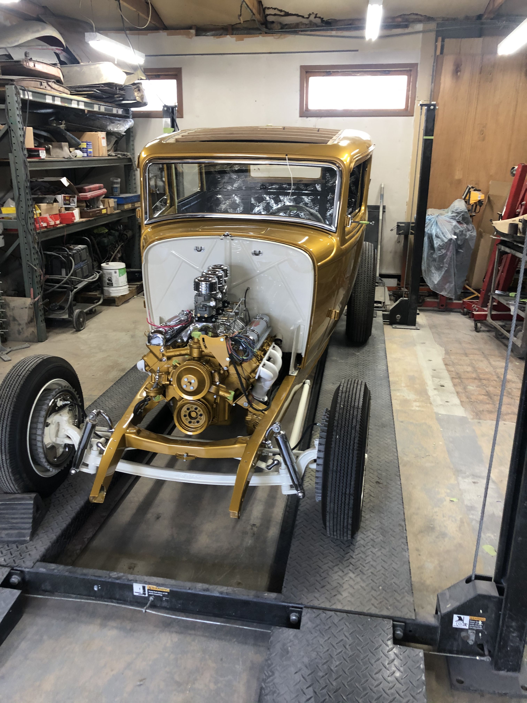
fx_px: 568
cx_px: 264
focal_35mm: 28
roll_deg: -0.2
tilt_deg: -18.9
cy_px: 352
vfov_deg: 63.4
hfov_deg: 49.7
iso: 40
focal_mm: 3.99
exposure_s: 1/17
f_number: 1.8
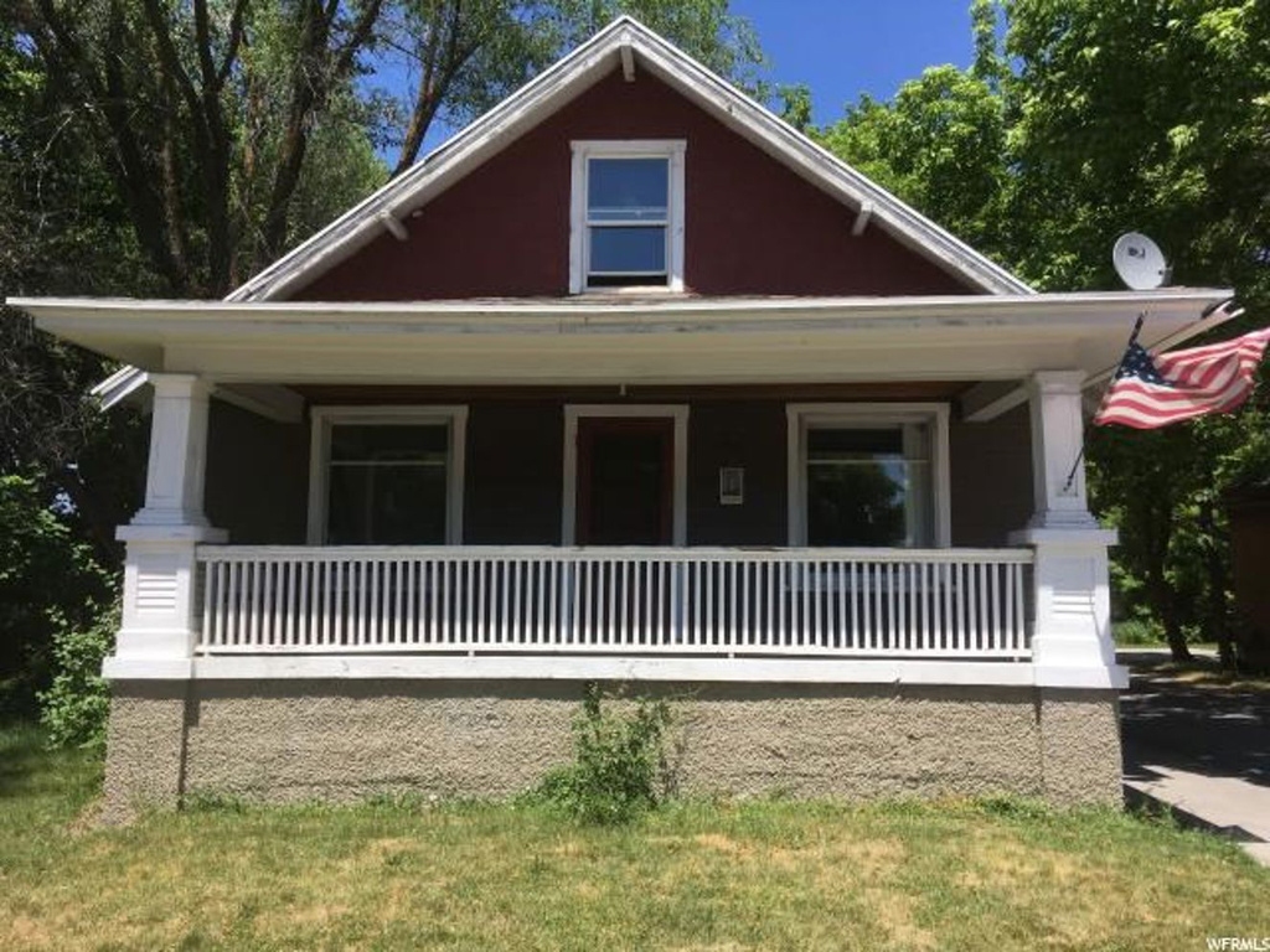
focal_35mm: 29
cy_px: 476
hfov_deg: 61.7
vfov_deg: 48.2
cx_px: 635
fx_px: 1064
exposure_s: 1/1350
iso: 25
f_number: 2.2
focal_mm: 4.15
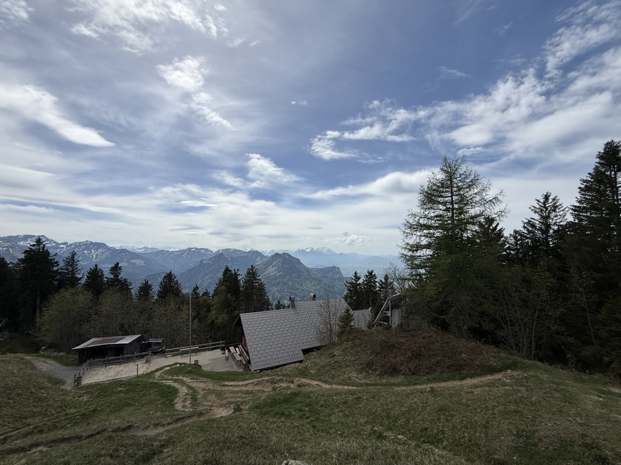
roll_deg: +0.4
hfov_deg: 102.1
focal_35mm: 14
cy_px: 232
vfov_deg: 85.7
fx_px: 251
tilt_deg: +4.8
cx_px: 310
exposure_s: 1/6173
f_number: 2.2
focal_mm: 2.22
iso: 50
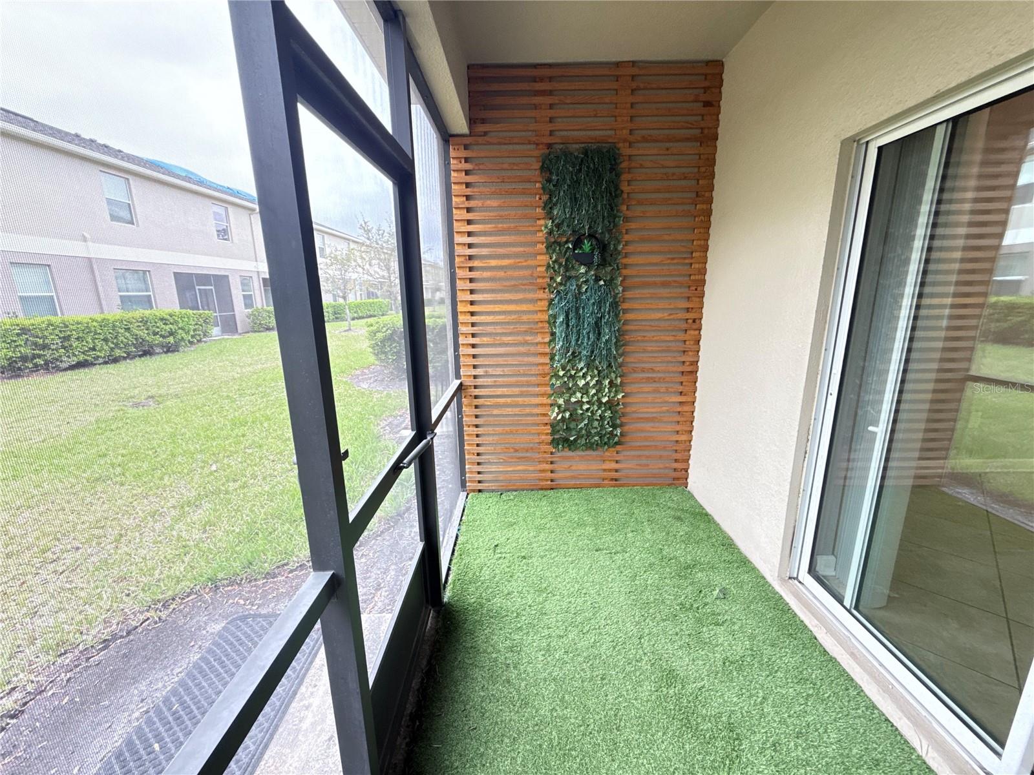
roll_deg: +0.7
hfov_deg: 102.1
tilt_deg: -12.8
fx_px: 418
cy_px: 388
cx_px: 517
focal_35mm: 14
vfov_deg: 85.7
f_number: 2.2
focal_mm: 2.22
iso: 200
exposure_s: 1/99
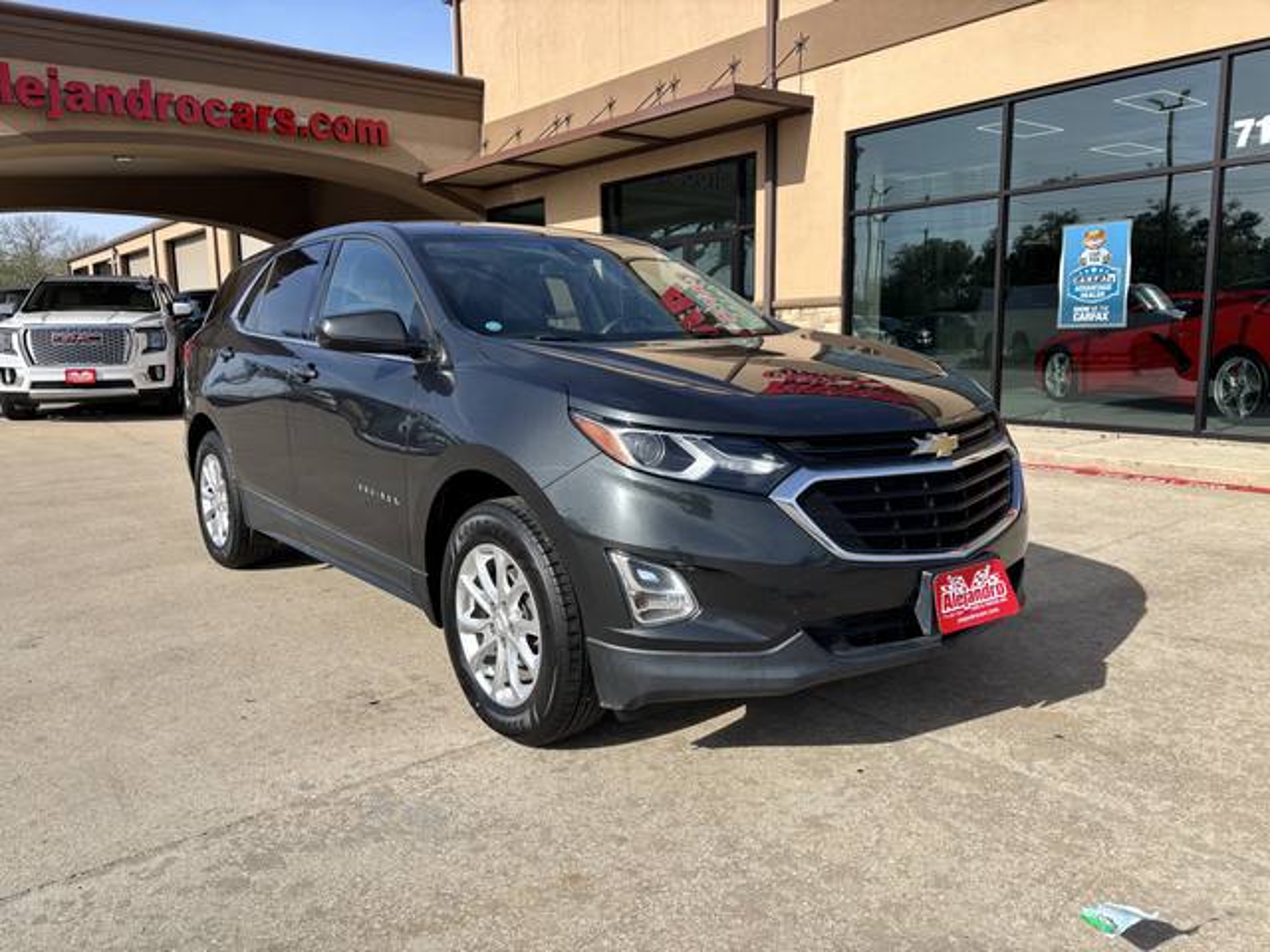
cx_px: 635
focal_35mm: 26
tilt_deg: -7.4
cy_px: 476
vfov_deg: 53.1
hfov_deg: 67.3
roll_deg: +1.3
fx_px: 954
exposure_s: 1/2398
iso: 50
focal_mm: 5.96
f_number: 1.6
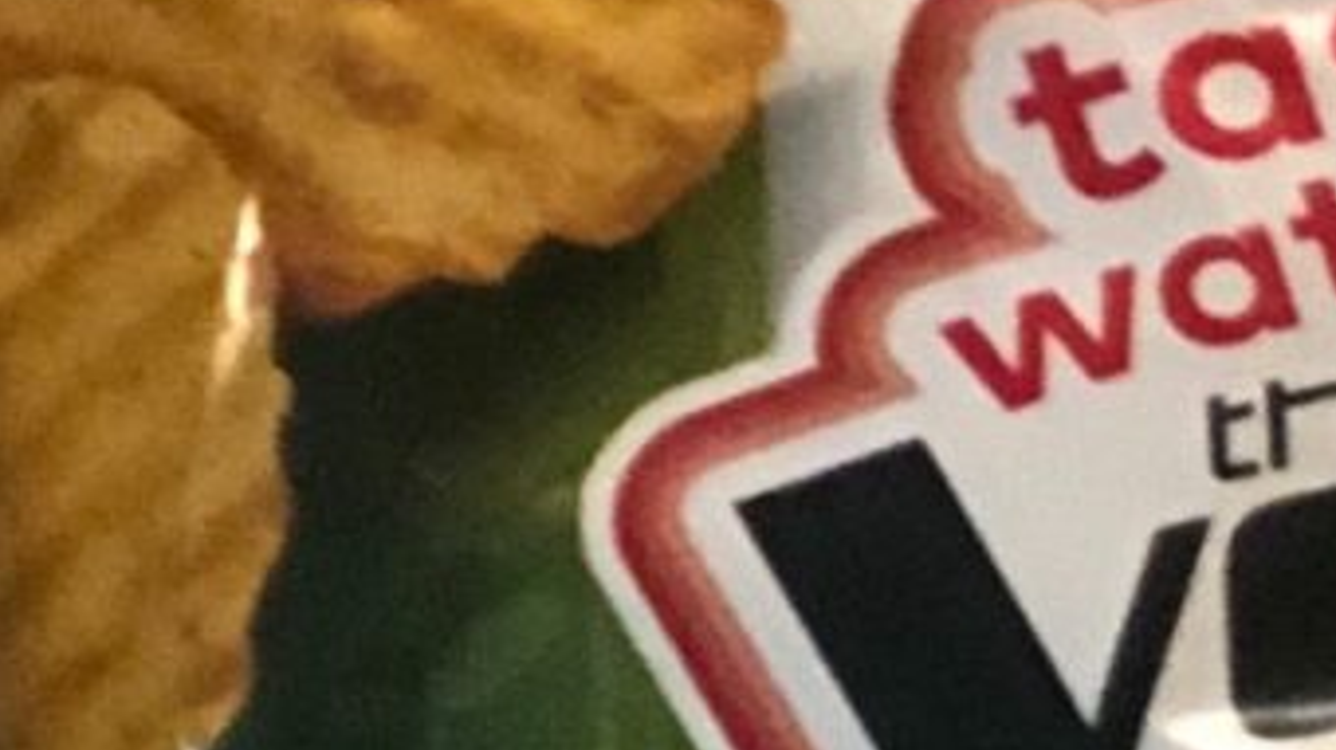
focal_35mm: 468
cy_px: 2266
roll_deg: -0.9
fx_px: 16574
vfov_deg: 2.6
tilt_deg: -8.5
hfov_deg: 4.5
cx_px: 3788
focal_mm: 6.6
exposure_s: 1/30
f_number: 2.8
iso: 400
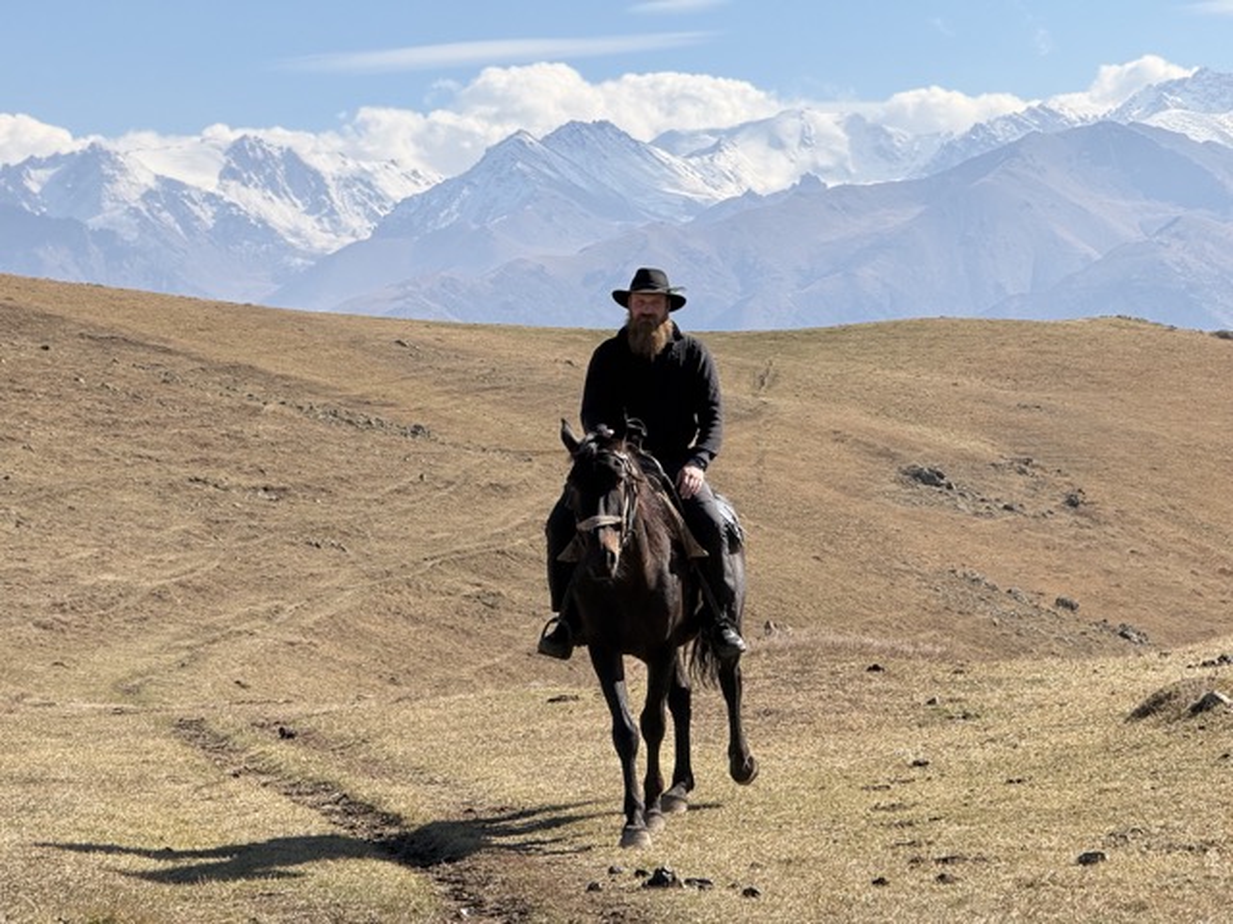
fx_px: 4274
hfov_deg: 16.4
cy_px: 462
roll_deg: +1.6
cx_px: 616
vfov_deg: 12.3
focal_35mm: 120
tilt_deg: -0.7
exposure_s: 1/1866
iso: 50
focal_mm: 15.66
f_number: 2.8
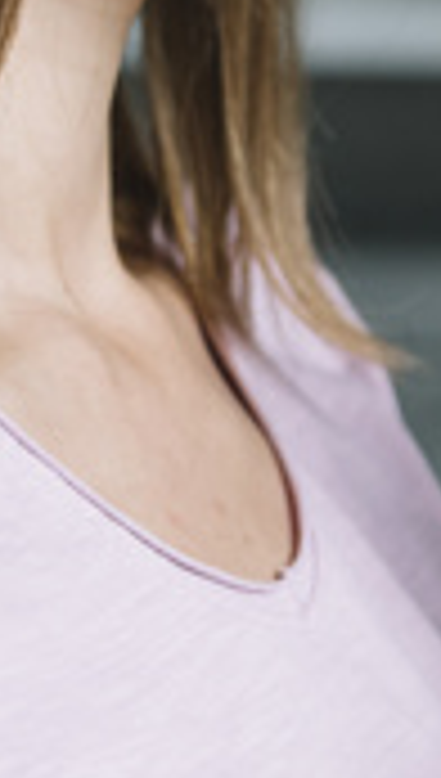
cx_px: 968
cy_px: 173
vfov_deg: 11.3
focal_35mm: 189
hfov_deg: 6.2
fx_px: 3908
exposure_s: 1/100
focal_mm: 50
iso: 320
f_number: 2.8
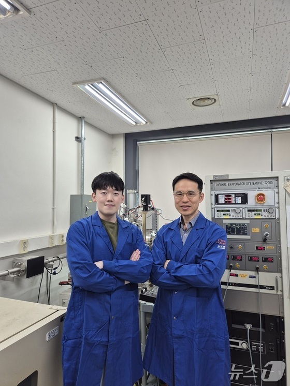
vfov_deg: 73.9
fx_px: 257
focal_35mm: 23
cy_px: 193
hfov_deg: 58.9
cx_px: 145
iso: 80
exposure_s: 1/120
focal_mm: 5.4
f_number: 1.8
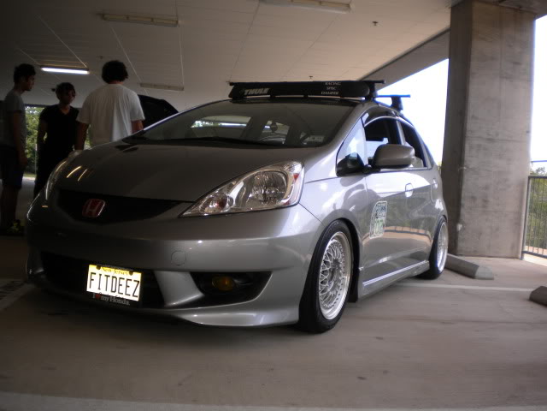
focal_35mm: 35
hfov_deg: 52.6
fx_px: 553
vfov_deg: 40.7
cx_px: 274
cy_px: 206
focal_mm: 6.3
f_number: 3.1
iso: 80
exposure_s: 1/150
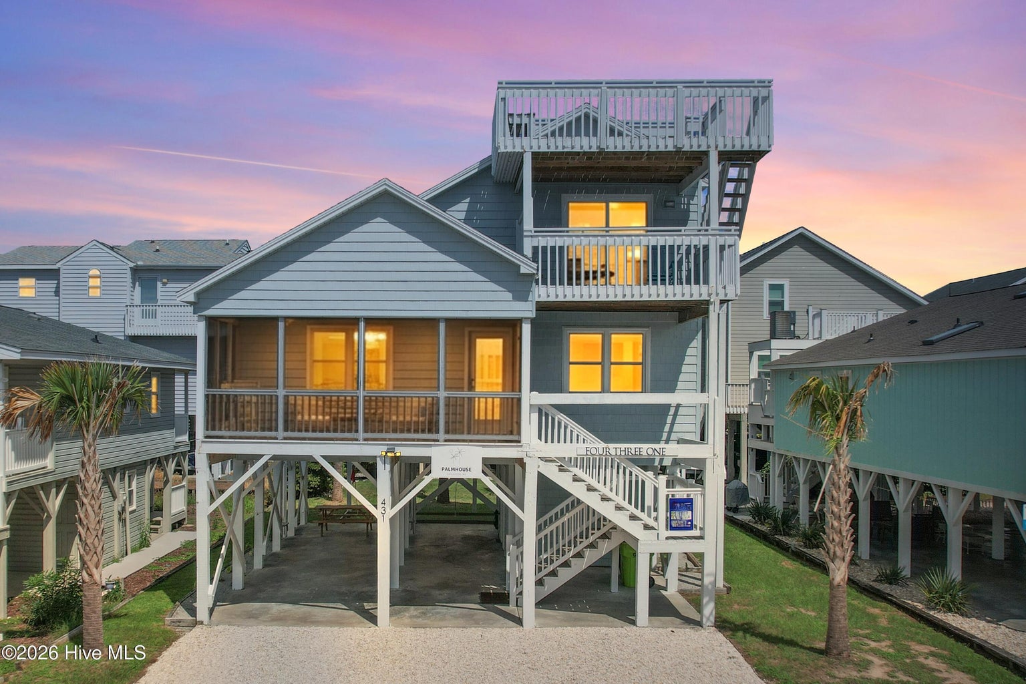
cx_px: 513
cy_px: 342
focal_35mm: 22
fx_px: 627
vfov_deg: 57.2
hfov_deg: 78.6
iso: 120
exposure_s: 1/1500
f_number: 2.8
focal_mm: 8.38
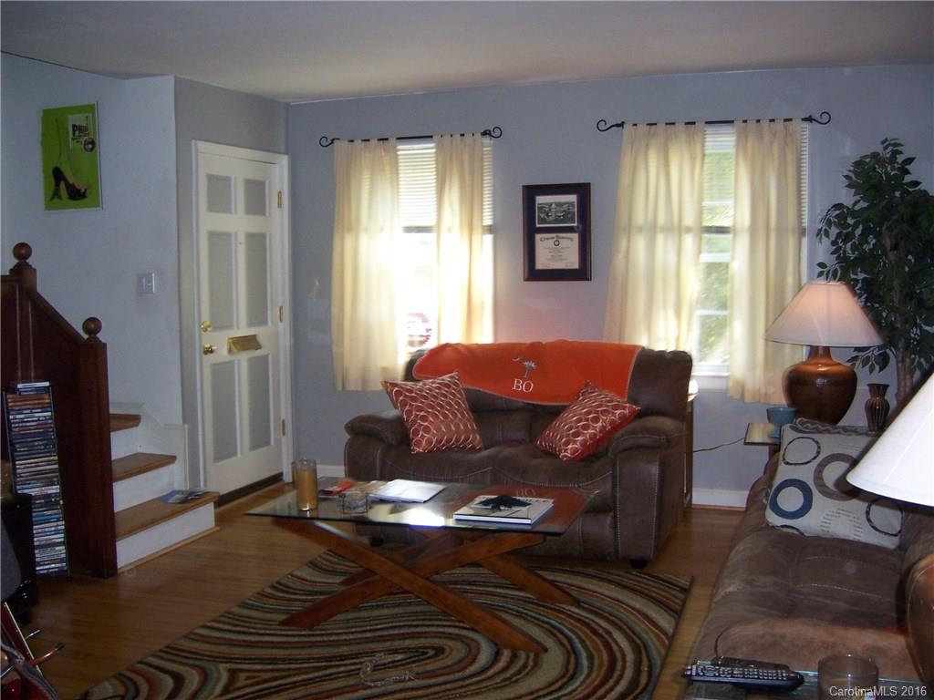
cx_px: 467
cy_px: 350
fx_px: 971
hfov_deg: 51.4
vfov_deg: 39.7
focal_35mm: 36
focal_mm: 6.2
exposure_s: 1/60
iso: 125
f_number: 2.8
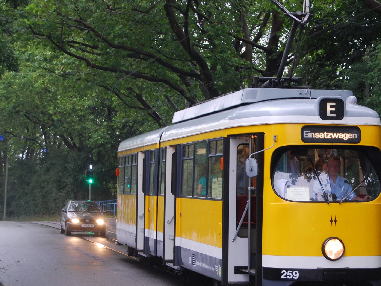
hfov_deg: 16.1
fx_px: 1343
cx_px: 264
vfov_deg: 12.1
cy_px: 151
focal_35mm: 122
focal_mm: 50
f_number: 5.6
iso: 320
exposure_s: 1/30
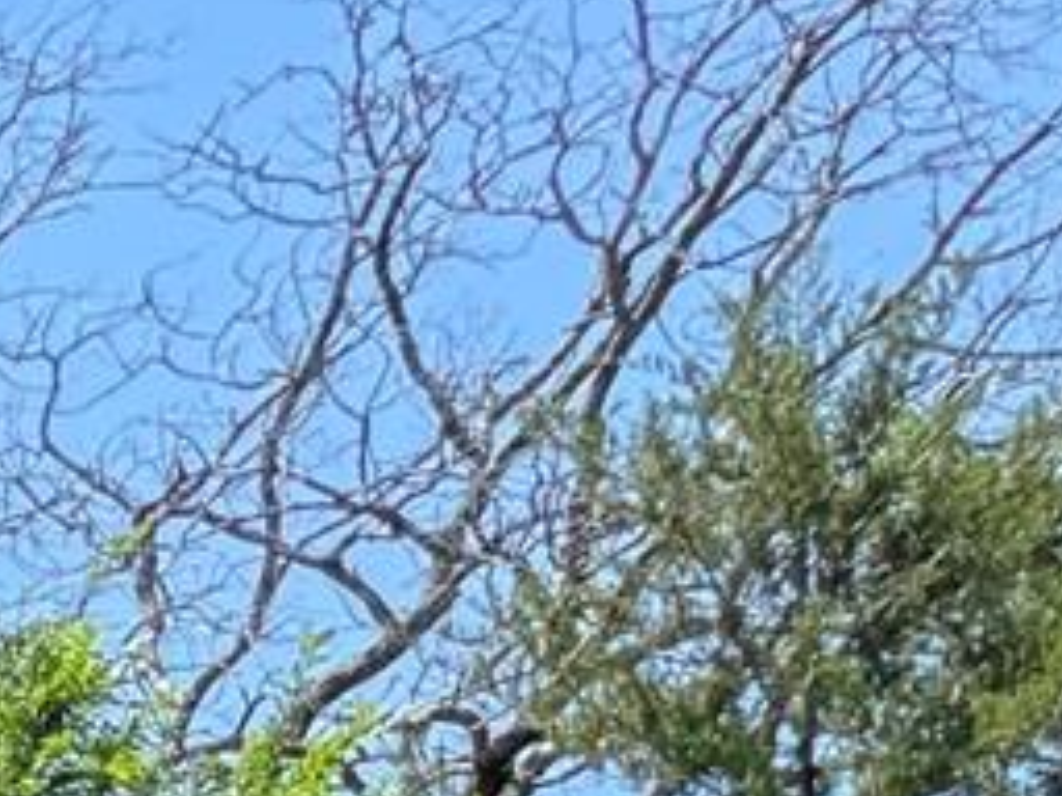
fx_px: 5890
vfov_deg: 6.5
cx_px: -3099
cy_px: 2956
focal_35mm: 192
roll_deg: +0.3
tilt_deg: +6.2
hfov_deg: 7.5
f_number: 1.78
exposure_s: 1/1215
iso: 80
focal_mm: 6.76
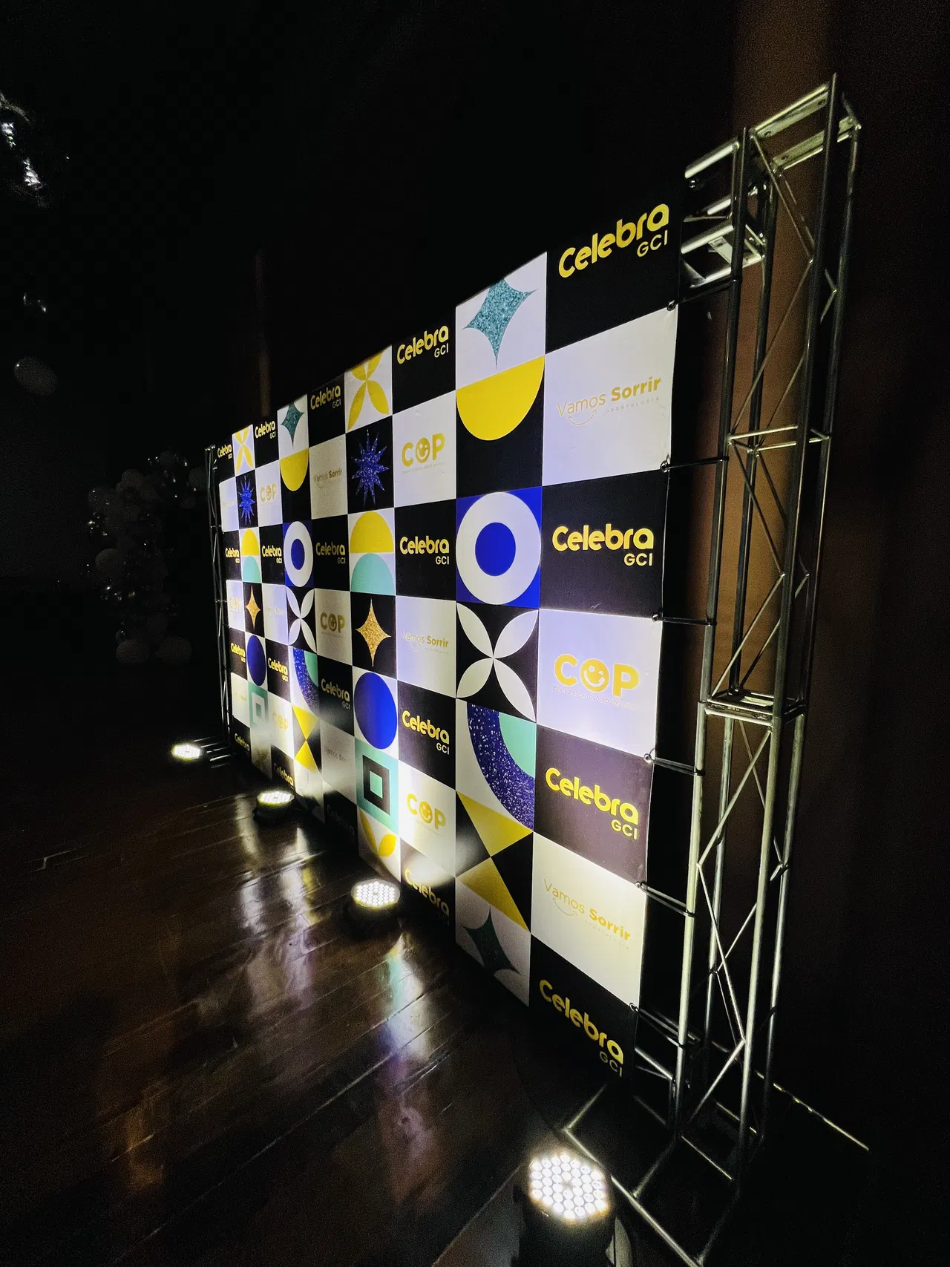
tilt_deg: -8.7
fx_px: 476
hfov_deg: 89.9
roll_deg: -0.7
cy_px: 634
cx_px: 475
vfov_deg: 106.2
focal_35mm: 13
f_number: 1.8
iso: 160
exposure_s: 1/105
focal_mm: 1.57
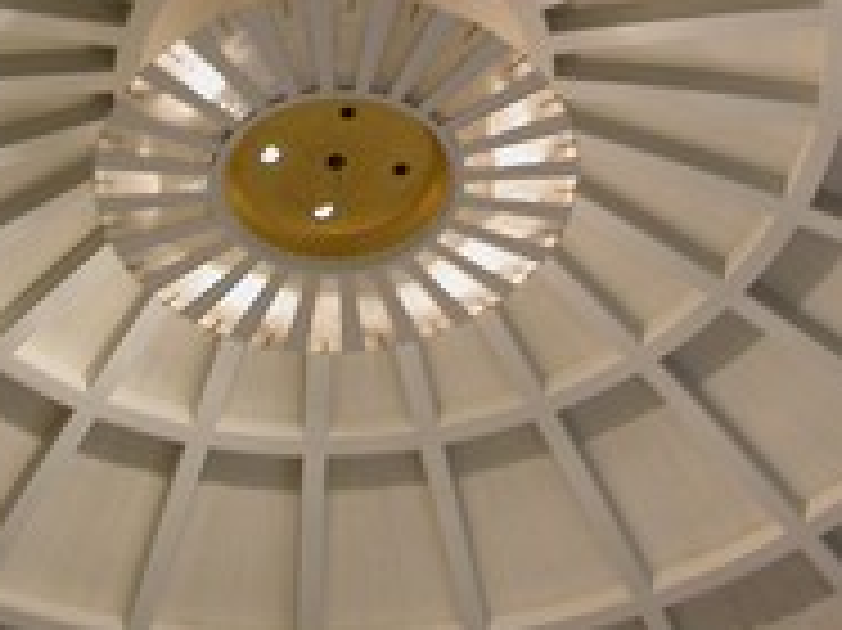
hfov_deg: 21.8
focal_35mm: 90
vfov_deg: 16.2
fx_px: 2188
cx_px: 353
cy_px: 94
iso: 100
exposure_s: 1/8.8
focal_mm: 7.85
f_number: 2.6
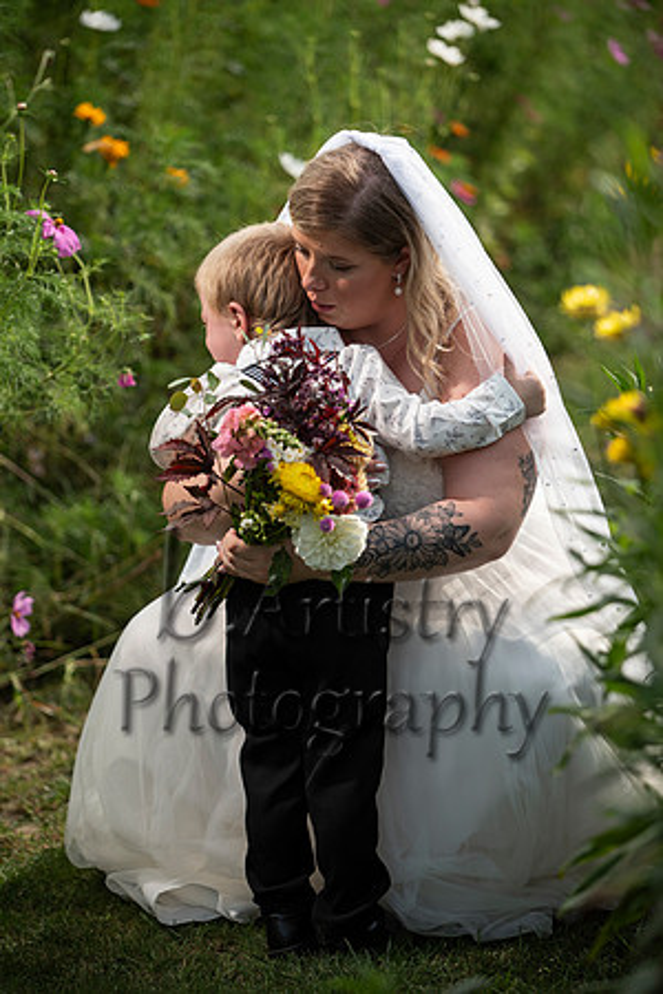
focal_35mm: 122
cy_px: 497
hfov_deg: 11.2
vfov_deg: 16.8
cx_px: 332
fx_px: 3370
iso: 125
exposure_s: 1/1600
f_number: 2.8
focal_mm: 122
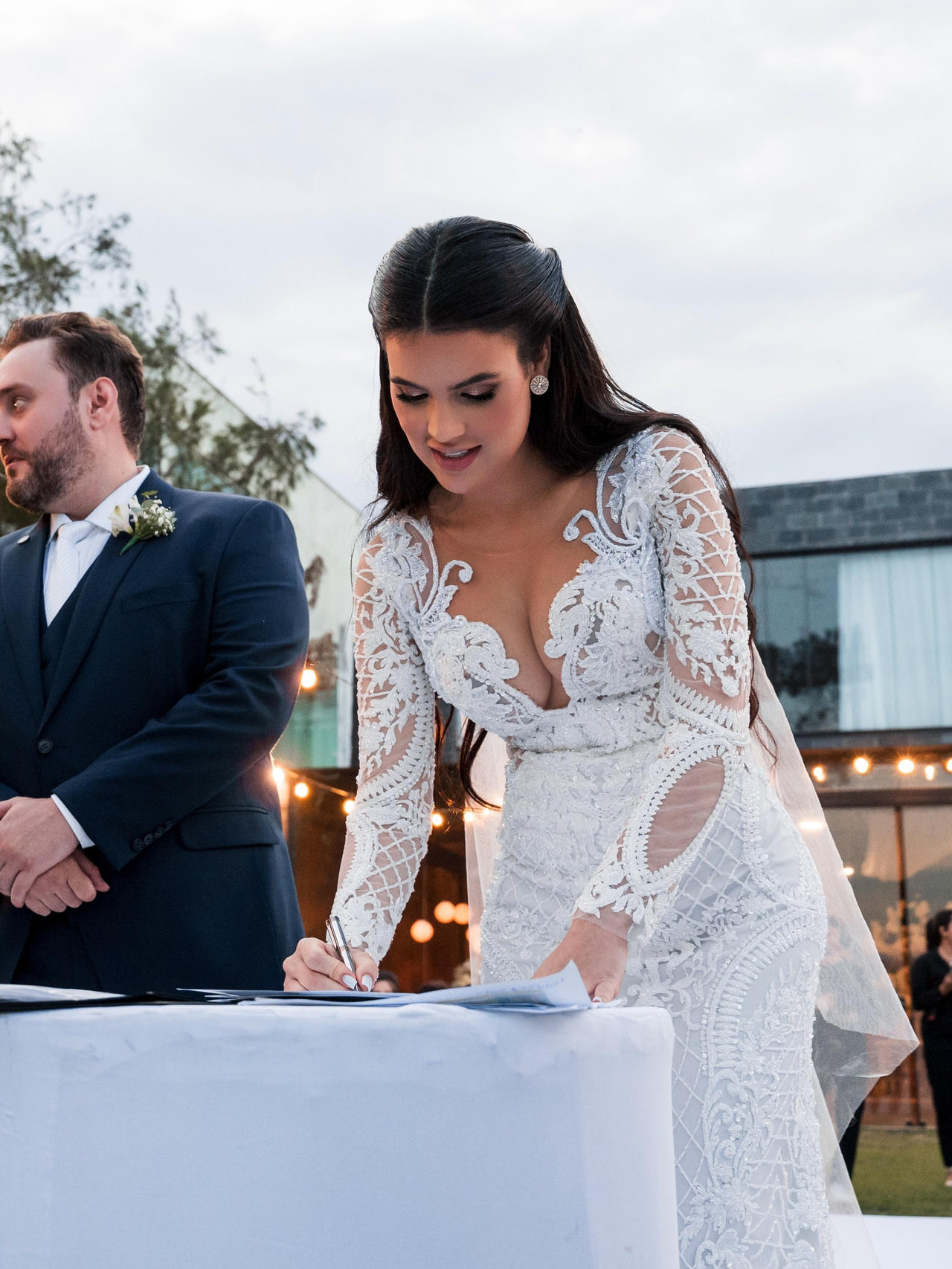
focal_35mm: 50
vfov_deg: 38.2
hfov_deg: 28.9
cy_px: 637
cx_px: 321
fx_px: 1834
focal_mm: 28
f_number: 4.5
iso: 1250
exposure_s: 1/200
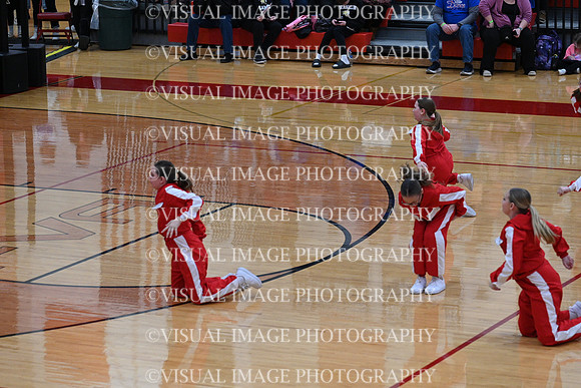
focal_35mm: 145
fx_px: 2341
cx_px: 290
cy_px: 194
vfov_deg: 9.5
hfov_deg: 14.2
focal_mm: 145
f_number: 4
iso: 4000
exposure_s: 1/400
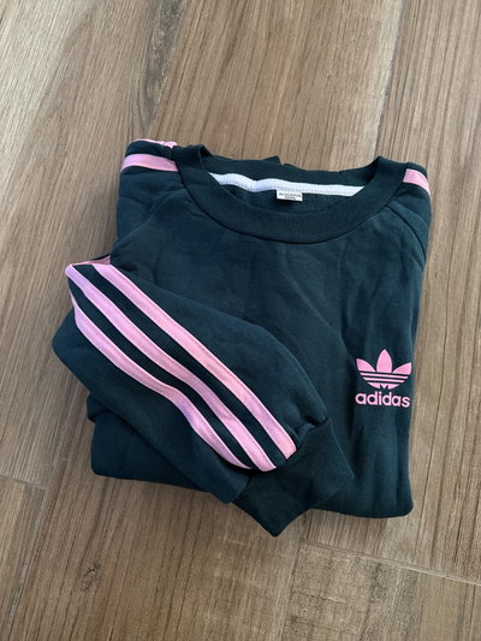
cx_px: 240
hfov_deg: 56.8
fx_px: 444
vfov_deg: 71.6
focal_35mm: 24
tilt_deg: -80.1
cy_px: 320
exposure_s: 1/60
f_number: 1.78
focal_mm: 6.76
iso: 500
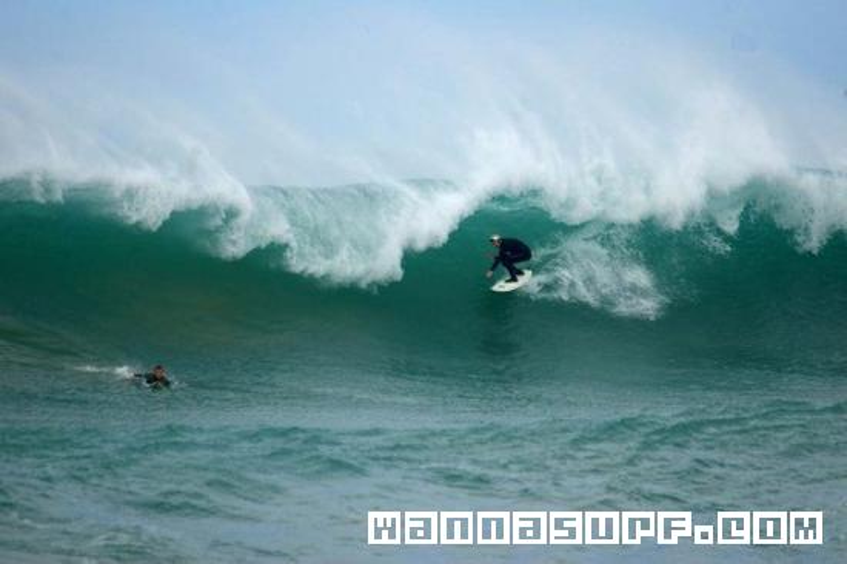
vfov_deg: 3.1
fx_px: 10581
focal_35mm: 450
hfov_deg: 4.6
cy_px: 282
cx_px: 424
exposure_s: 1/500
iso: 200
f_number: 8
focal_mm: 300
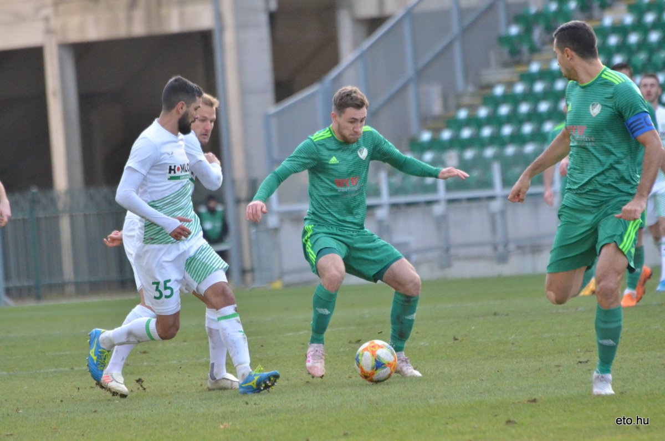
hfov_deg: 4.6
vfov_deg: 3.0
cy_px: 220
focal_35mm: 450
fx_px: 8296
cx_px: 332
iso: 3200
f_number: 6.3
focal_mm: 300
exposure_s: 1/2500
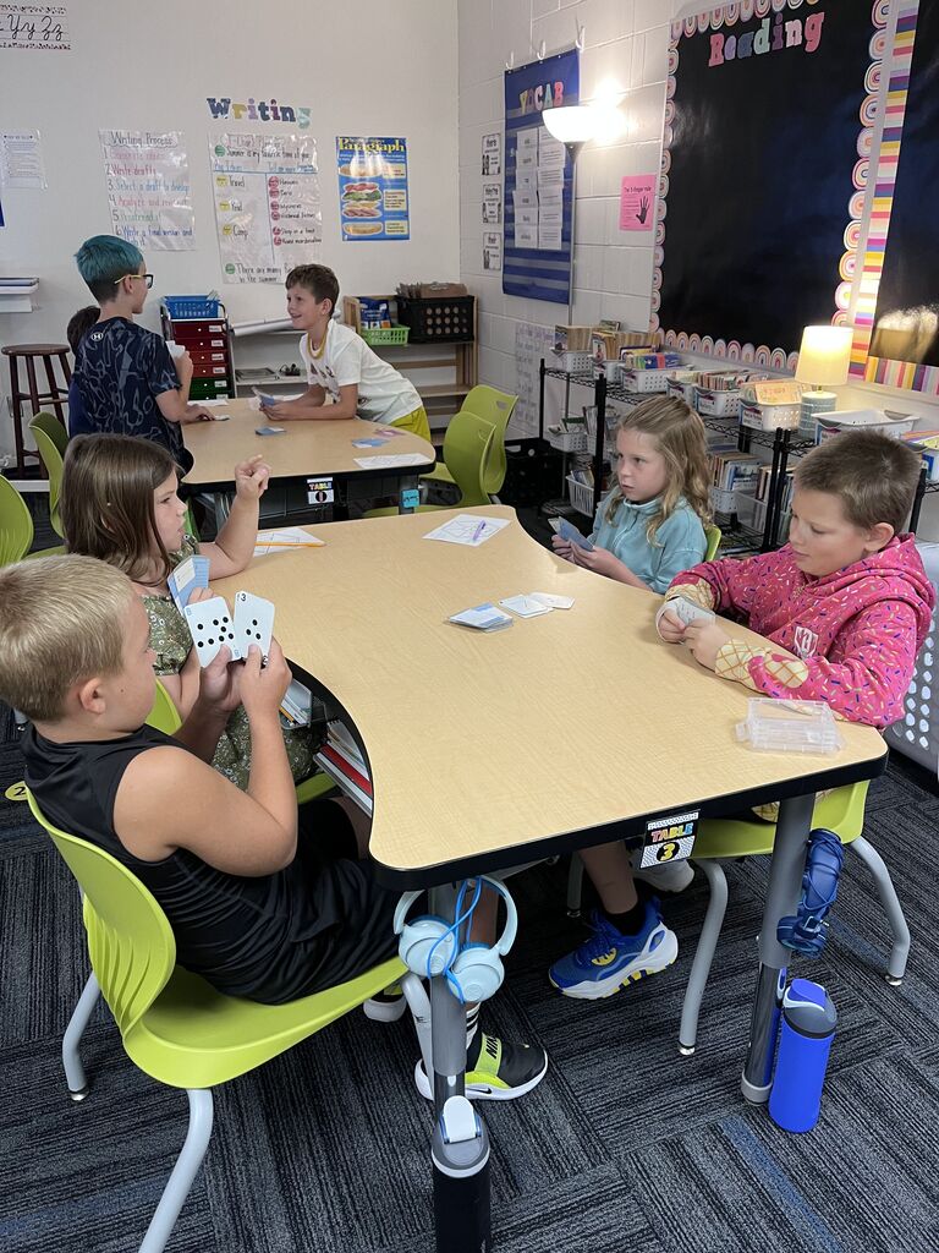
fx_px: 940
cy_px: 626
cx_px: 470
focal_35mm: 26
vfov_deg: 67.3
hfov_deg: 53.1
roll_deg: +1.2
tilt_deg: -22.1
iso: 160
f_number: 1.6
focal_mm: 5.1
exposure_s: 1/60
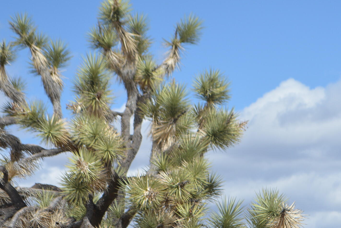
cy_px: 222
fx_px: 1650
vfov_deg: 7.9
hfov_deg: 11.8
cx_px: 263
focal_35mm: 174
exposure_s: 1/1600
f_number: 7.1
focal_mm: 55
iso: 400
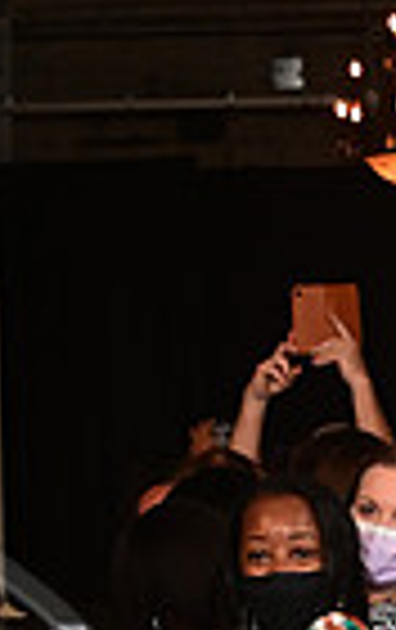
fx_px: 5073
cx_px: -324
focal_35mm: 295
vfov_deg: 7.0
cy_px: 1035
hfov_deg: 4.4
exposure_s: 1/125
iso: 1000
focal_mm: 70
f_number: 6.3
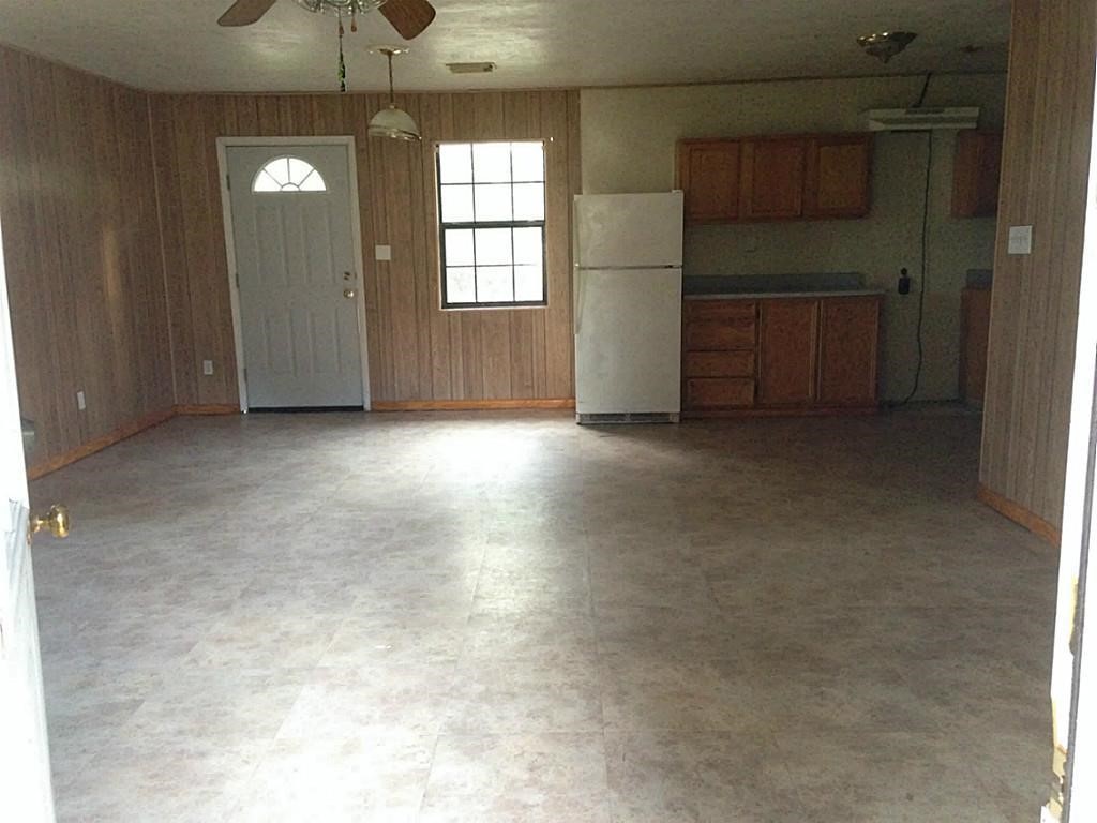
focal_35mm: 33
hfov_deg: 55.4
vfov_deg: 42.9
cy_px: 412
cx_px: 548
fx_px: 1046
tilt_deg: -9.1
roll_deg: -0.2
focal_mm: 4.12
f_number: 2.4
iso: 400
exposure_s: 1/15
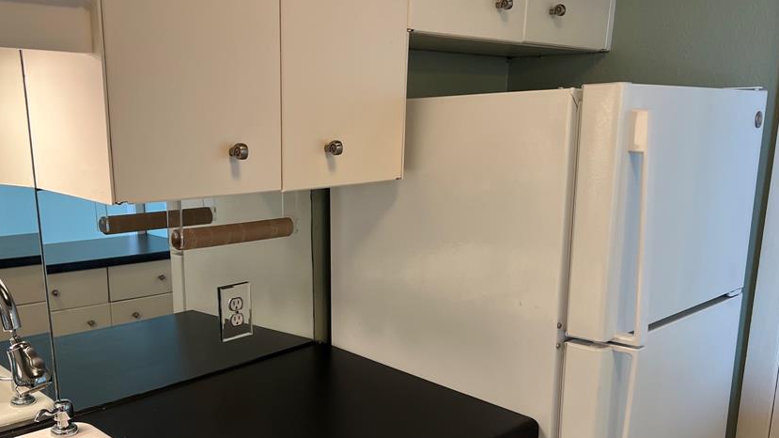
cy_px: 315
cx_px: 317
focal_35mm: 35
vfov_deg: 33.2
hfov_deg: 56.3
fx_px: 723
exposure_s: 1/120
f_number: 1.5
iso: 125
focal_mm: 5.7
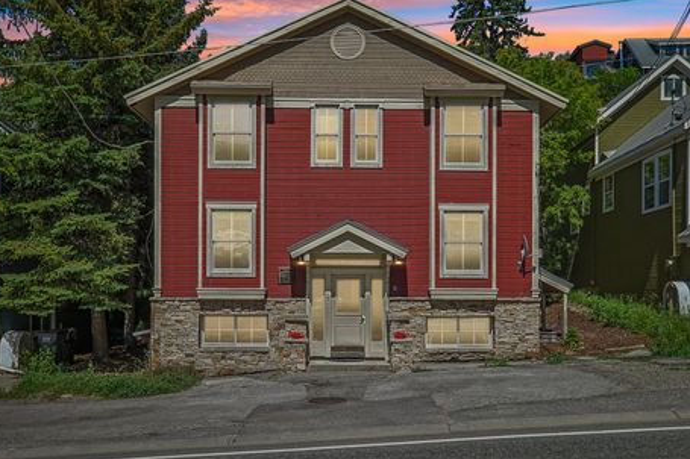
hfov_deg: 57.2
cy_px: 216
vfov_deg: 39.9
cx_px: 344
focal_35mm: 33
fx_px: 632
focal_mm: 30
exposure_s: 1/320
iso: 100
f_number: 8
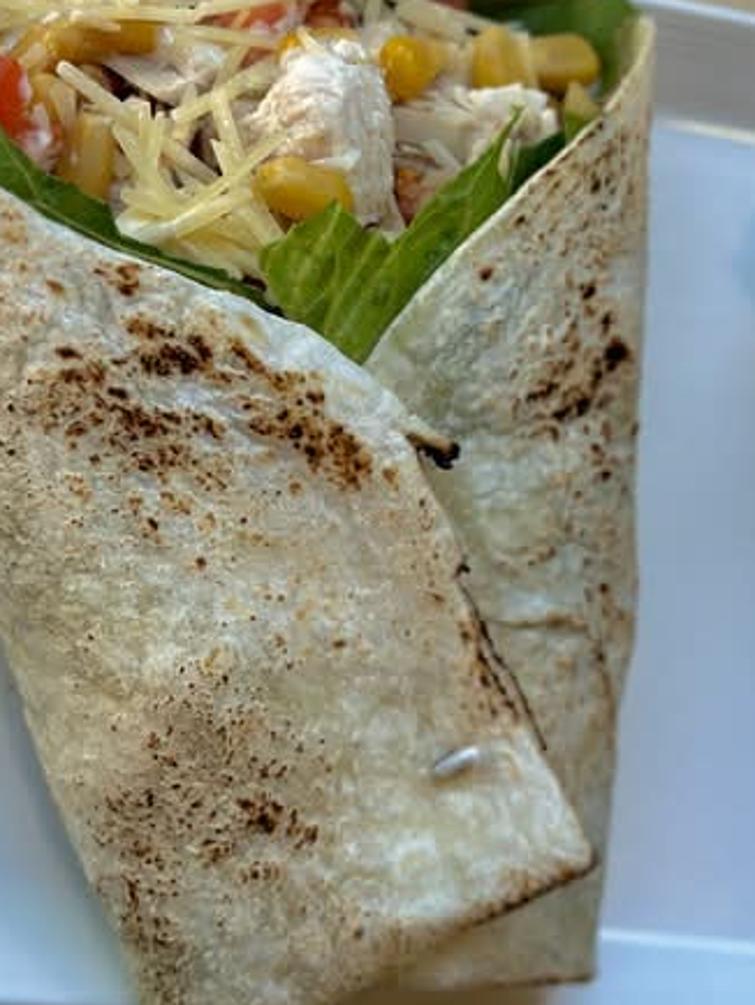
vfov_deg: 24.1
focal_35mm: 81
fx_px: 2353
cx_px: 294
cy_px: 432
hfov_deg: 18.2
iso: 64
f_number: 1.78
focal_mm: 6.86
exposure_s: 1/138
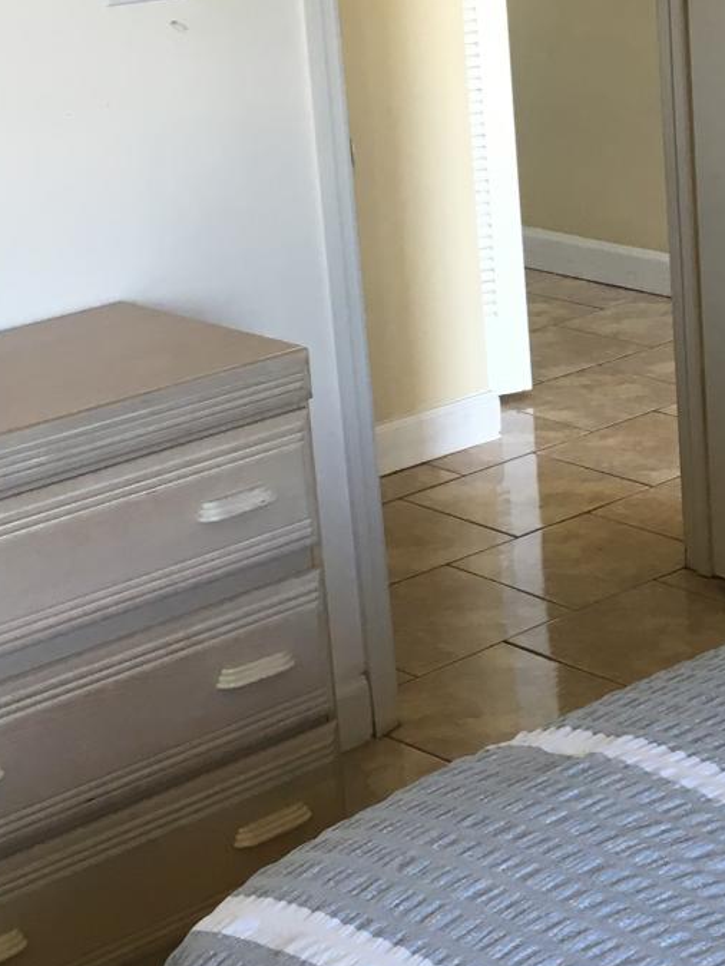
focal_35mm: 86
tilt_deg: -13.9
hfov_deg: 16.9
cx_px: 668
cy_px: 305
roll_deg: +1.7
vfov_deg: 22.6
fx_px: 2400
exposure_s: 1/30
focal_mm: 4.15
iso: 50
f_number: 2.2
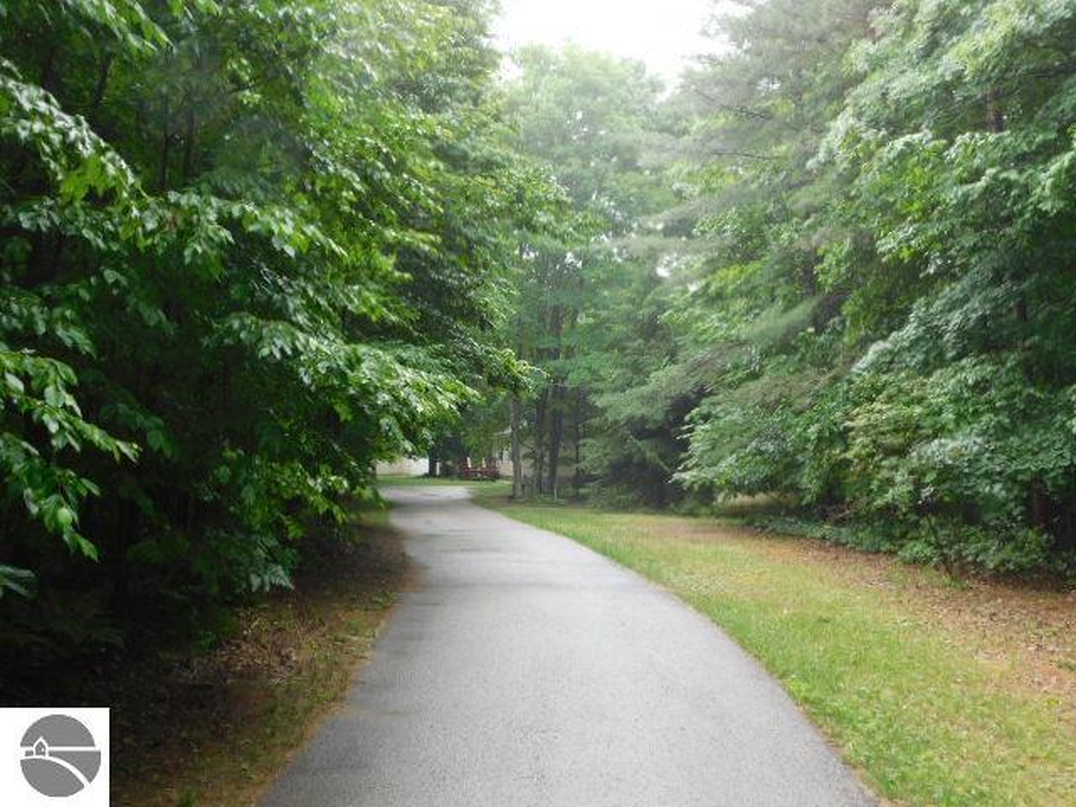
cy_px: 404
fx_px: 1119
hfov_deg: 51.4
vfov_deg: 39.7
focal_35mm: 36
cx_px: 538
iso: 125
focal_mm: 6.3
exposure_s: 1/125
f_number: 3.5
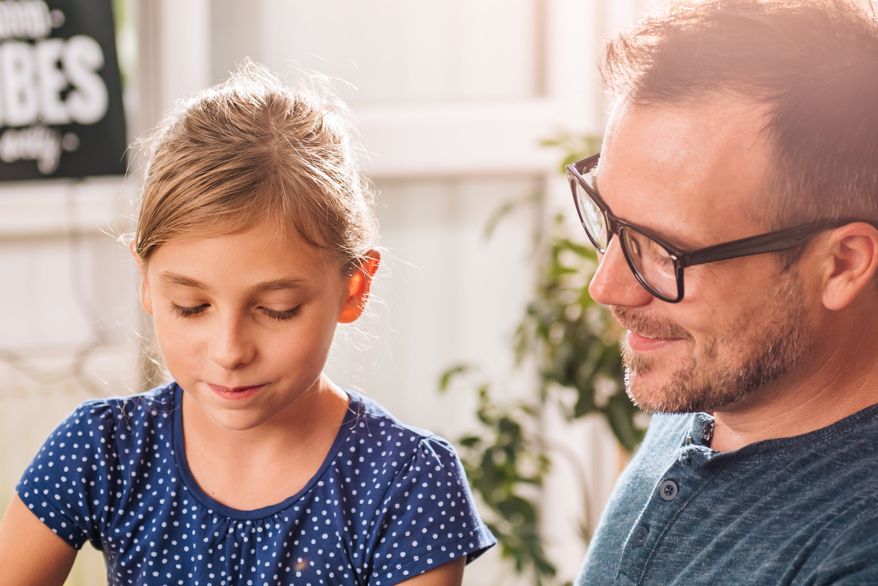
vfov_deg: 11.5
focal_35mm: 119
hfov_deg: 17.2
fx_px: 2903
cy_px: 299
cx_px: 430
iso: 160
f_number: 3.2
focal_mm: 70
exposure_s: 1/200
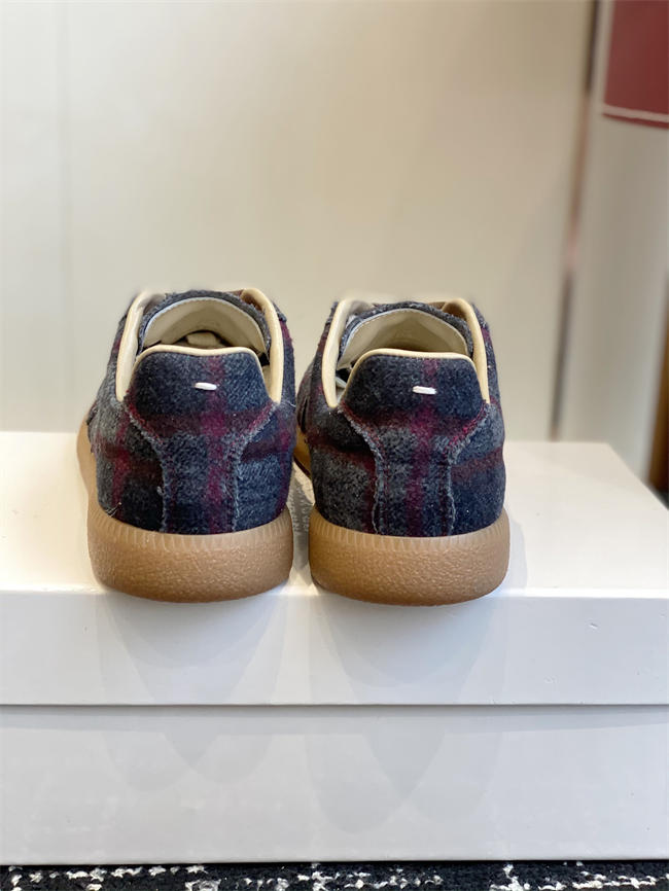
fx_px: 1339
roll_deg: -3.4
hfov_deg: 28.0
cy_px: 446
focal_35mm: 52
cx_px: 334
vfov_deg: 36.8
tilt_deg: -15.5
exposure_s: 1/122
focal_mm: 6
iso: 100
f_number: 2
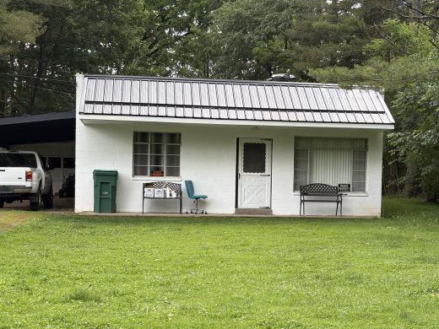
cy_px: 193
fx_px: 812
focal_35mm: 64
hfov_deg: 30.2
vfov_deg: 22.9
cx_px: 263
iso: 32
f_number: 1.6
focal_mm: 5.96
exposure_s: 1/478
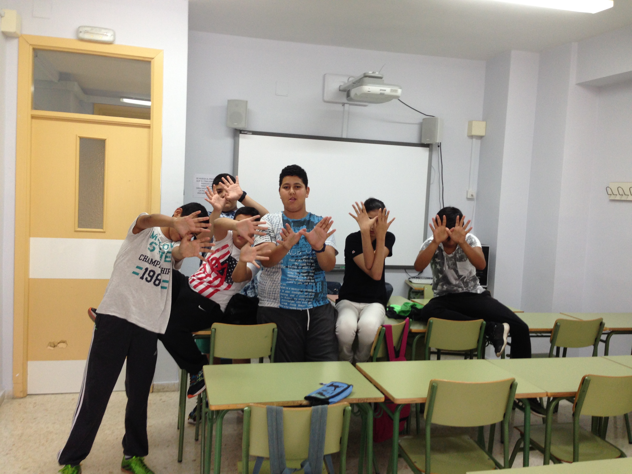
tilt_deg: -4.3
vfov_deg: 42.9
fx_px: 602
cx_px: 316
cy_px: 237
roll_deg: -2.1
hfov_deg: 55.4
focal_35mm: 33
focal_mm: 4.12
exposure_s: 1/20
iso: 80
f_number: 2.4
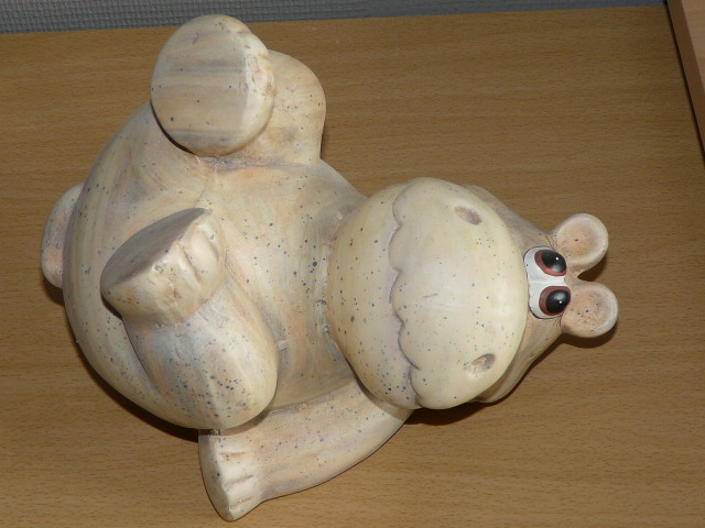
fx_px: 1426
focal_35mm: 70
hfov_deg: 27.8
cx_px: 352
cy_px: 264
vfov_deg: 21.0
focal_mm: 7.2
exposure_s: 1/40
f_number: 3.2
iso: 100
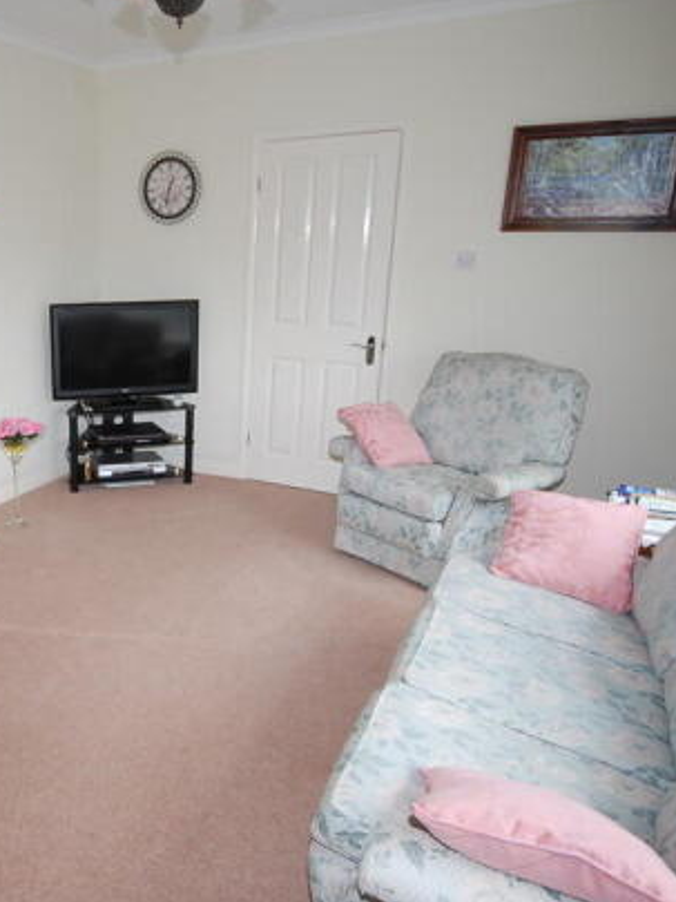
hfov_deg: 45.8
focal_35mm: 28
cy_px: 463
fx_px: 729
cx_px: 90
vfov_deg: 63.4
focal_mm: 12
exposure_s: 1/60
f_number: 4.5
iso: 200
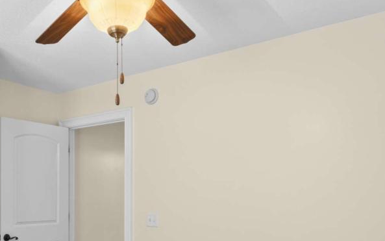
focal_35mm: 34
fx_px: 357
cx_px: 119
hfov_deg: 55.1
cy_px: 200
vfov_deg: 35.8
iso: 250
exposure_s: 2
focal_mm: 11
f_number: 7.1
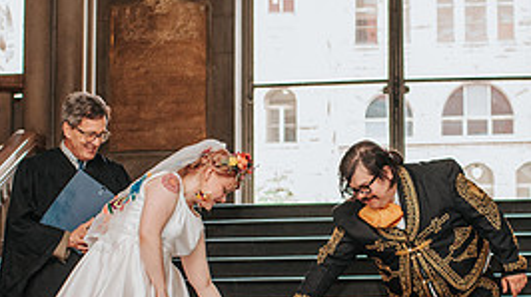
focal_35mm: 107
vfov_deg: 11.2
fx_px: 1505
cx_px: 317
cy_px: 249
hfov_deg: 20.0
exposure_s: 1/200
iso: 1000
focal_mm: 35
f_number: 3.2
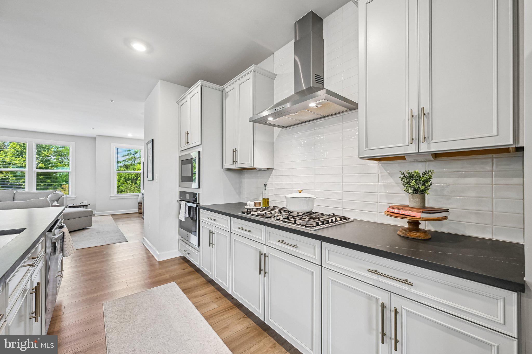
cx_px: 266
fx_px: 207
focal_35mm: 14
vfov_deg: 81.2
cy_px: 177
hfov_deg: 104.3
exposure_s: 1/15
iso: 280
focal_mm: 14
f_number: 8
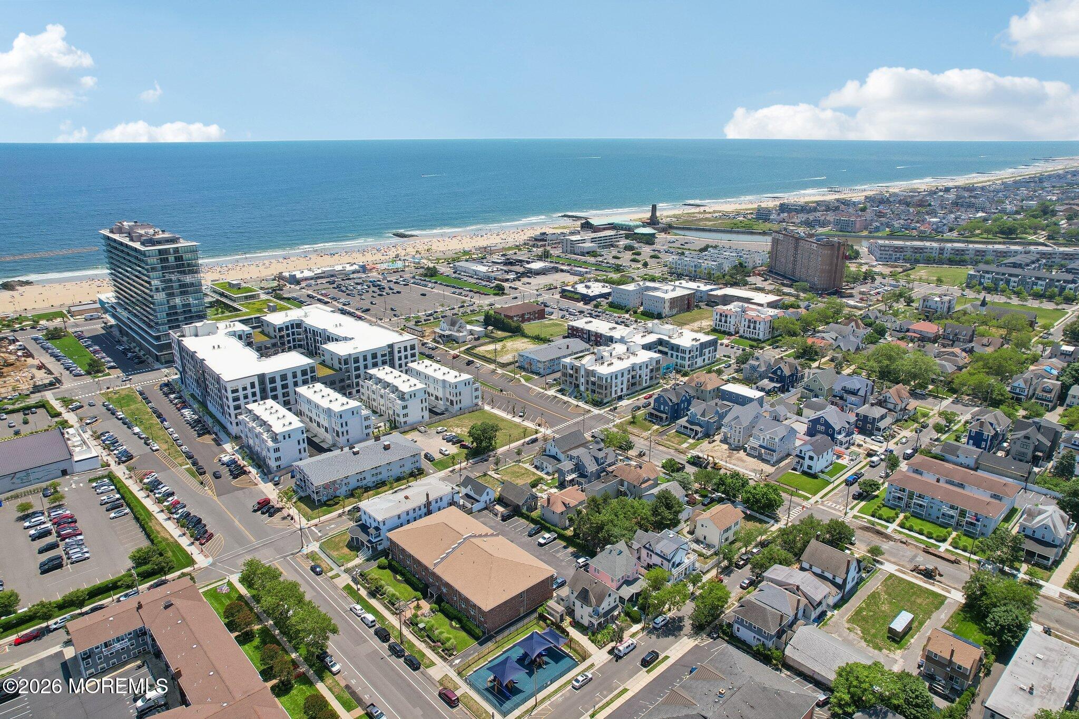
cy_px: 360
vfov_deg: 57.2
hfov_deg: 78.6
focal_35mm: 22
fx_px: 659
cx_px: 540
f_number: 2.8
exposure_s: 1/1600
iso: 100
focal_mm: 8.4
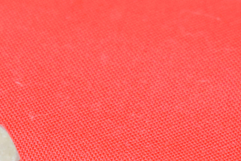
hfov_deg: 8.6
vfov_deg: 5.7
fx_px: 1596
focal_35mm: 238
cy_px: 164
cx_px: -11
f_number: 5.6
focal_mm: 55
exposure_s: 1/125
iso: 2000
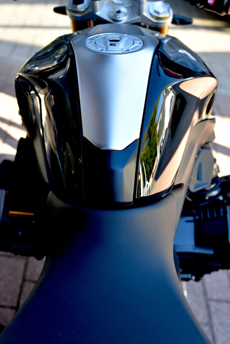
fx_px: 527
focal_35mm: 55
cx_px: 123
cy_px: 141
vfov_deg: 36.1
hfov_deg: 24.6
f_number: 3.2
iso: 100
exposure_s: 1/60
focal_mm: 44
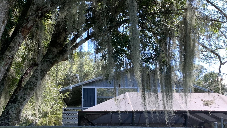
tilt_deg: +8.7
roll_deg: -0.2
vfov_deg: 20.0
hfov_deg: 34.7
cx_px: 145
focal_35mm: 60
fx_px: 361
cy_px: 89
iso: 25
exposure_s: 1/165
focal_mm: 4.25
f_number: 1.8
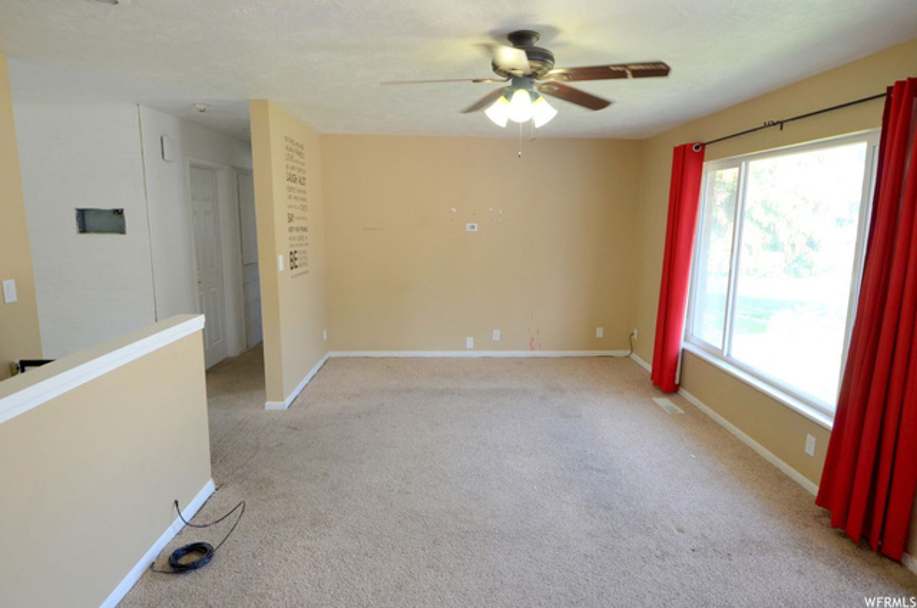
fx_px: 496
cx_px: 458
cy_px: 304
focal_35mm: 20
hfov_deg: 85.5
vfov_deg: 63.0
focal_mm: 13
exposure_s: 1/125
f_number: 3.8
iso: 400
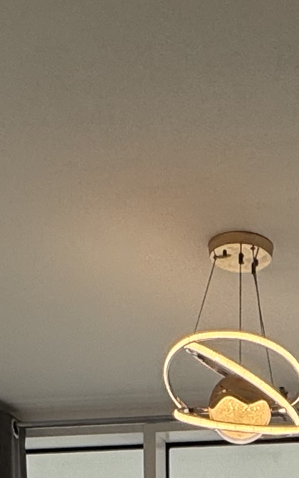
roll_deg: -0.7
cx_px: 295
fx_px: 1160
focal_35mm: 89
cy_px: 1072
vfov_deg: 15.6
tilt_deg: -13.3
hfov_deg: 14.5
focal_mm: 2.22
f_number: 2.2
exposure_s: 1/476
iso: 40
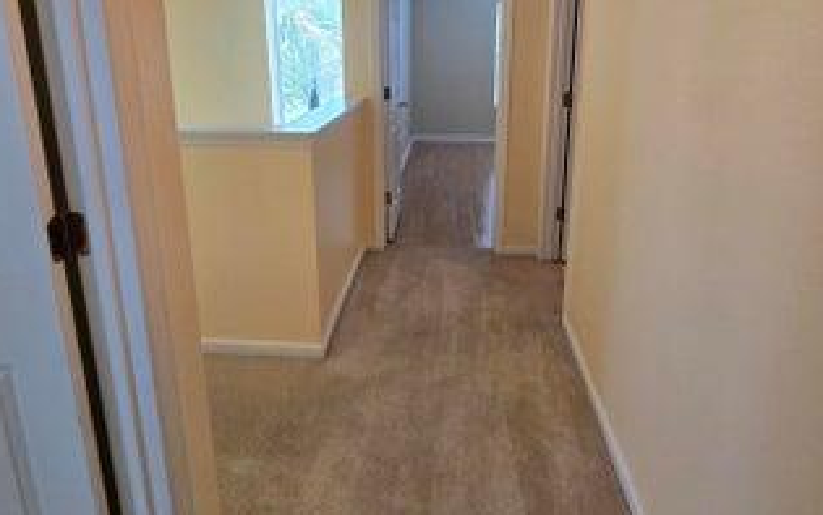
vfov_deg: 55.9
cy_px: 165
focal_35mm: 21
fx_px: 471
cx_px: 415
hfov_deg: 82.3
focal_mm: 2.2
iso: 100
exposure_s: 1/60
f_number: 2.2
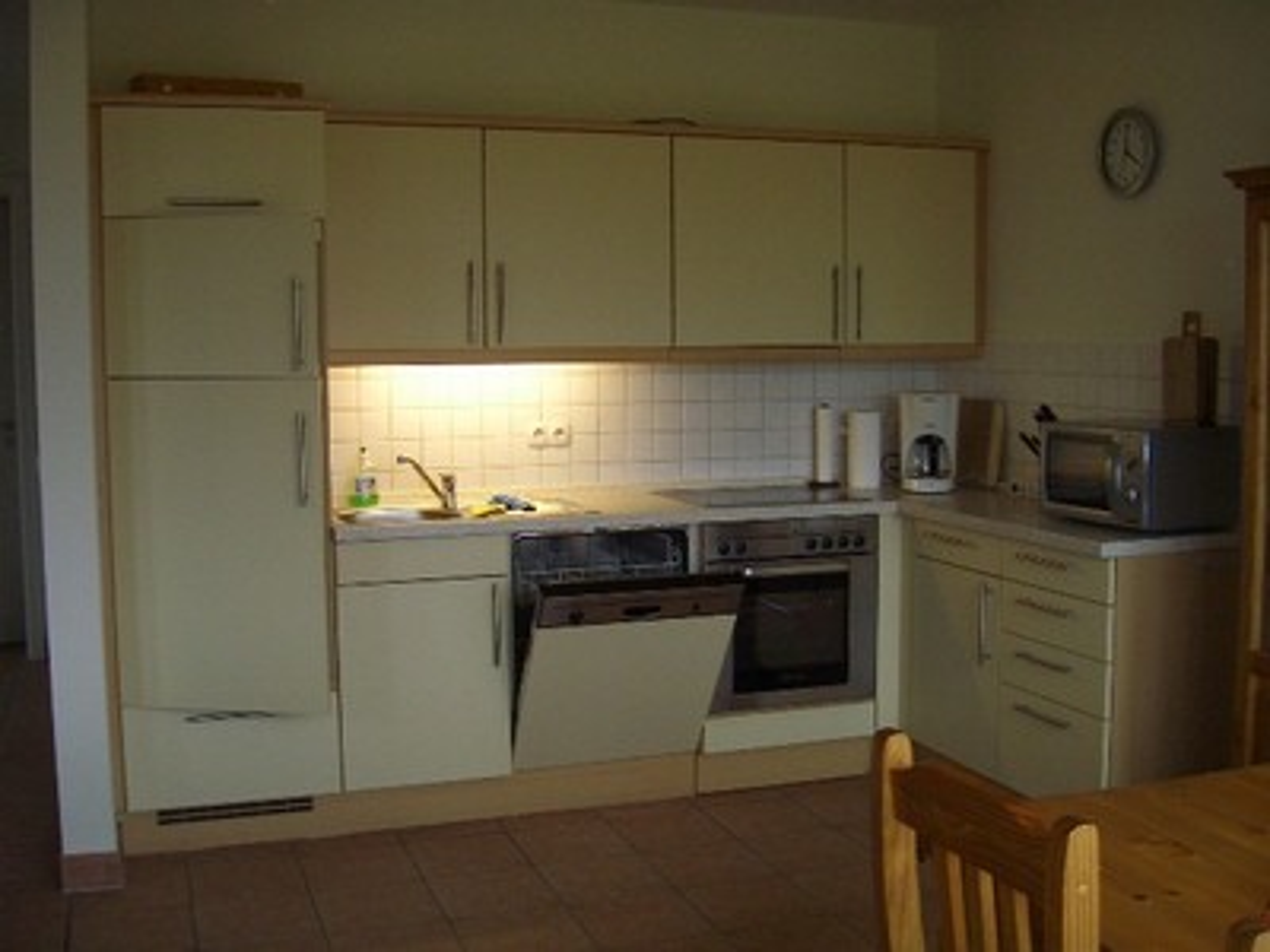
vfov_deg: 36.8
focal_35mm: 39
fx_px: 1431
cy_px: 476
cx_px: 635
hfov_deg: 47.9
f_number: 2.8
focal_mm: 8
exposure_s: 1/80
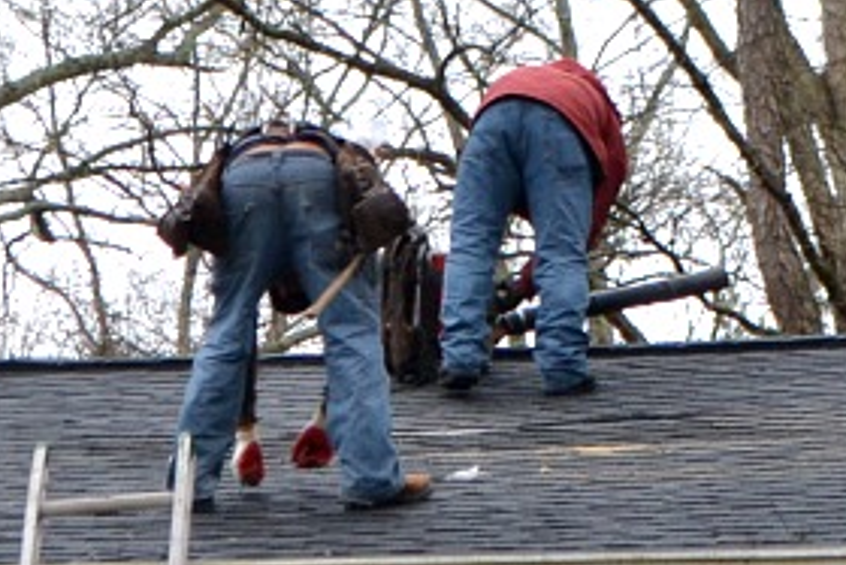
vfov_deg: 10.1
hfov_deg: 15.2
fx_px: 3174
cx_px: 529
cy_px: -15
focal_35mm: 135
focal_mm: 42
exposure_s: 1/125
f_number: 5.6
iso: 360
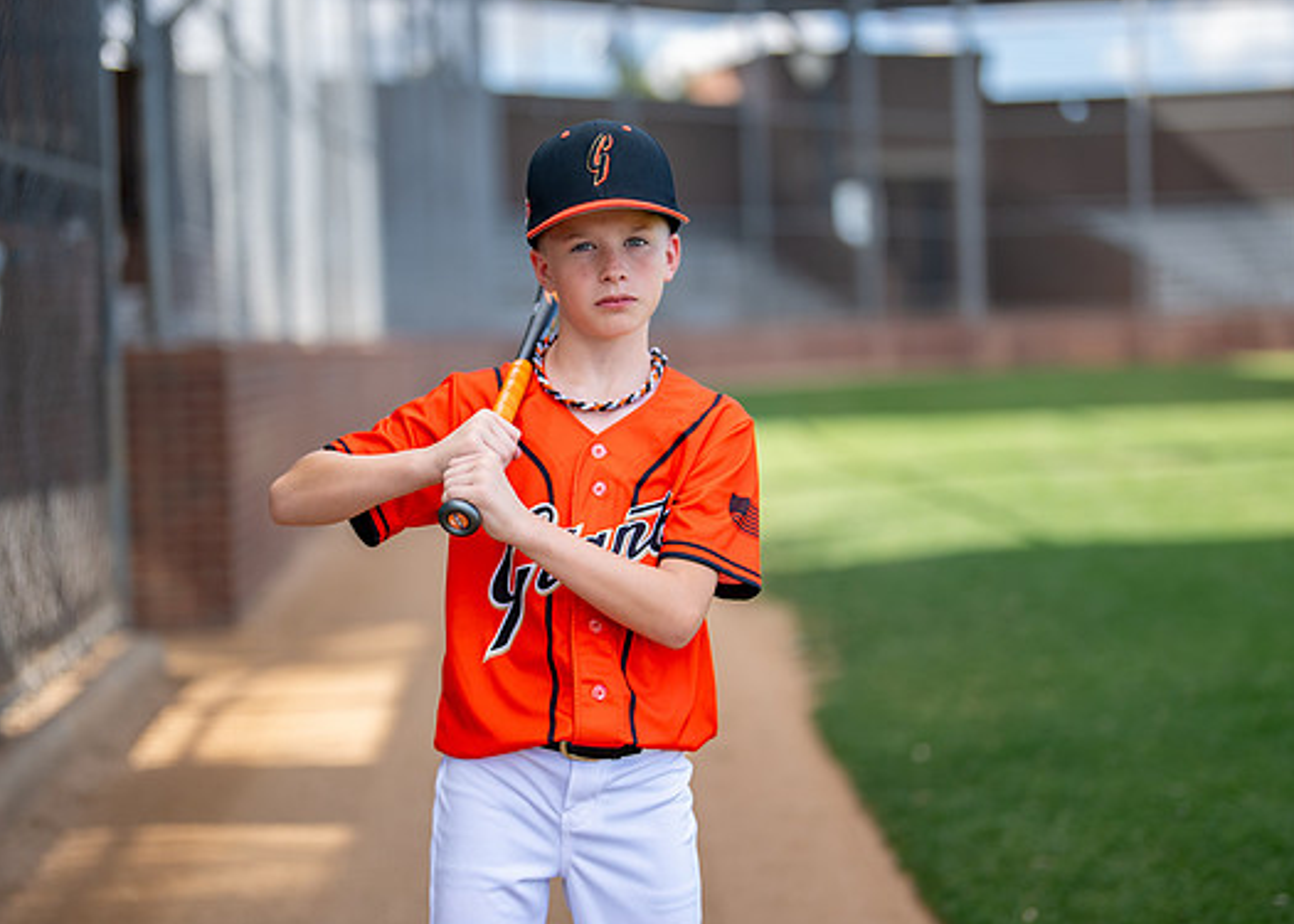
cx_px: 604
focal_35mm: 62
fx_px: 2279
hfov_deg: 31.7
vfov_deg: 22.9
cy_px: 456
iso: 125
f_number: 1.2
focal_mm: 50
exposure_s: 1/2500
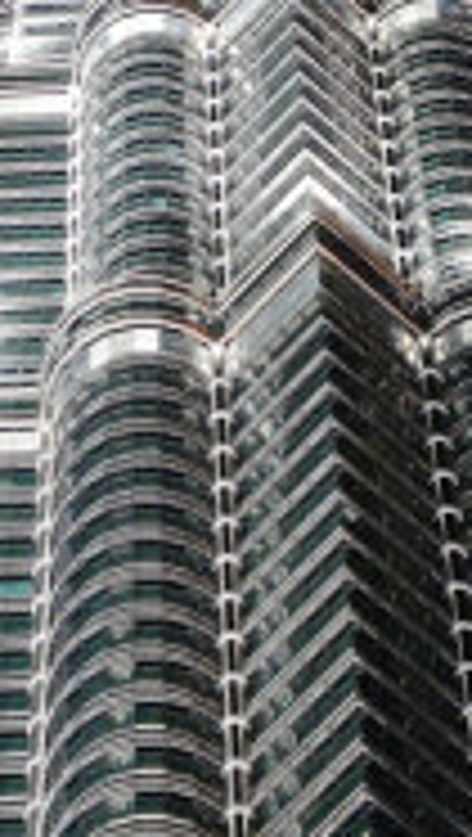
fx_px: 5281
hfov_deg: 5.1
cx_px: 279
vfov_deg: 9.1
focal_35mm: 238
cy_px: 418
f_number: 5.3
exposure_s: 1/30
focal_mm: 46
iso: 1600
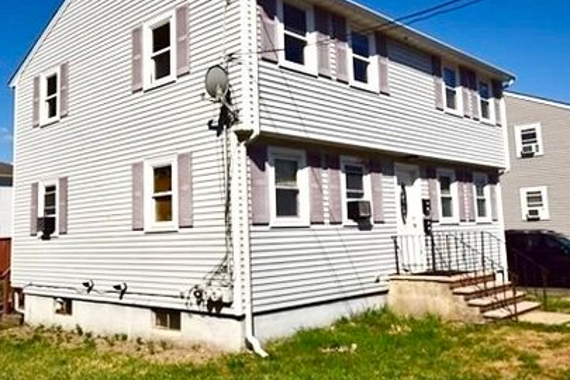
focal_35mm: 37
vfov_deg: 35.9
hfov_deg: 51.9
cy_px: 164
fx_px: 586
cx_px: 276
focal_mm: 20
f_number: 14
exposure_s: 1/200
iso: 100
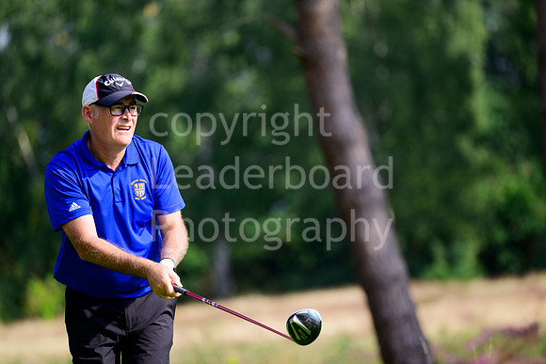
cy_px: 182
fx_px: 5006
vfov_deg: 4.2
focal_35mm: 330
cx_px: 273
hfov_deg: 6.2
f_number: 5.6
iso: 500
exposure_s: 1/1600
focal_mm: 330
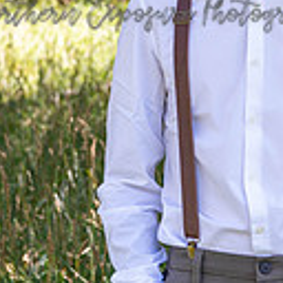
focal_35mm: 134
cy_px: 97
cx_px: 266
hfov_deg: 12.9
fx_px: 1239
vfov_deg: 13.0
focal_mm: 45
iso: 250
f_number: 4
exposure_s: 1/250
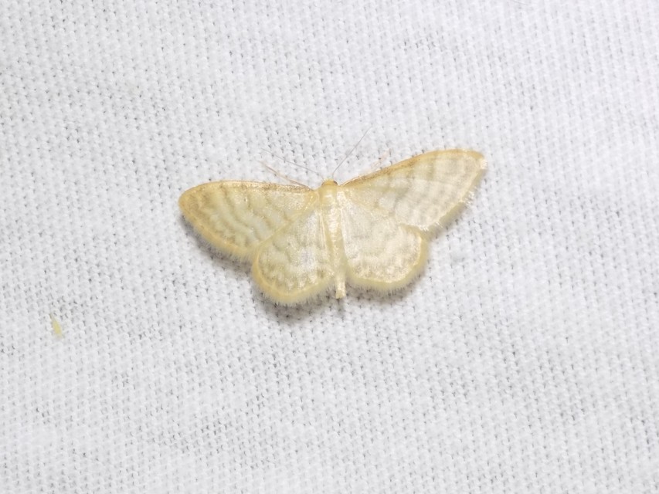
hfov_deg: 25.0
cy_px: 247
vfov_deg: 18.9
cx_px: 330
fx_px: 1485
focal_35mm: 78
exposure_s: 1/30
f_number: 4.3
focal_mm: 13.9
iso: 280
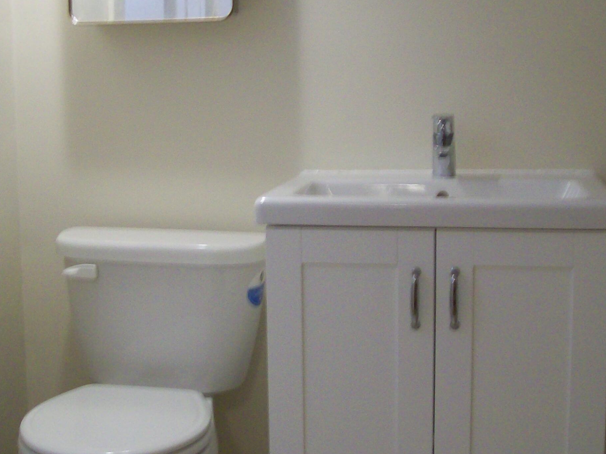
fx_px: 1033
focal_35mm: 59
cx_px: 249
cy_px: 190
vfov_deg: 24.8
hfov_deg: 32.6
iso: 160
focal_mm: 6
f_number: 2.7
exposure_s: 1/22.7
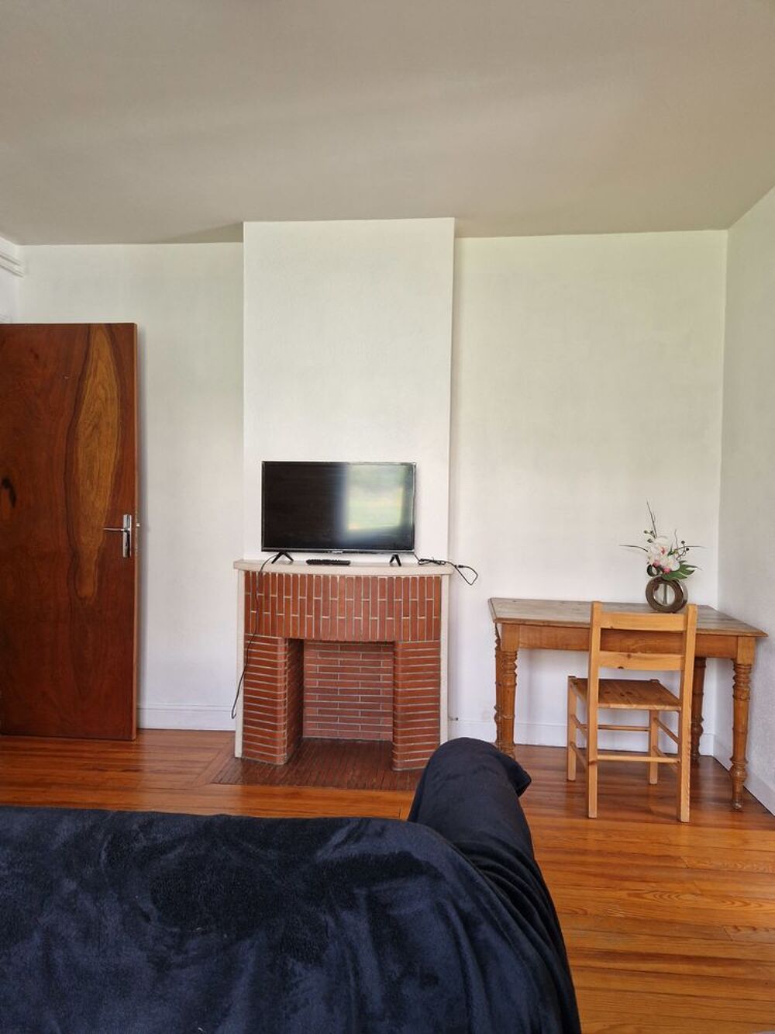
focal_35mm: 23
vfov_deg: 73.9
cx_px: 388
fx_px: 686
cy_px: 517
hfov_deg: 58.9
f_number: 1.8
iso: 200
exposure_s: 1/100
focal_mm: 5.4
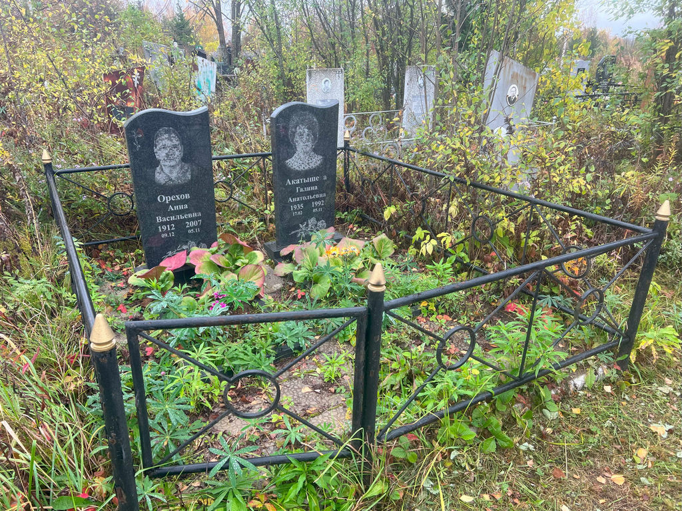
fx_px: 512
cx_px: 341
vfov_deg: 53.1
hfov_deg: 67.3
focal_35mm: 26
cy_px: 256
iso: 40
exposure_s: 1/256
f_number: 1.5
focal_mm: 5.7
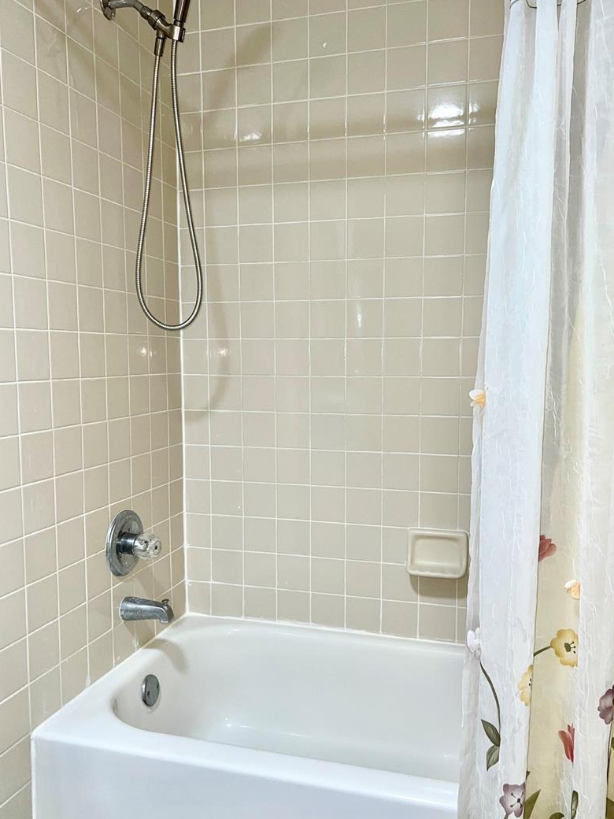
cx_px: 332
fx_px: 709
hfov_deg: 46.8
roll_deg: +0.2
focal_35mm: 30
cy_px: 424
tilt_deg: -5.8
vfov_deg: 59.9
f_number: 1.5
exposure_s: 1/50
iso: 40
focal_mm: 5.7
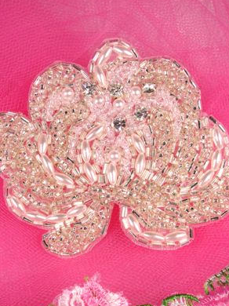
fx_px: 521
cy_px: 192
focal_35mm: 59
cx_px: 109
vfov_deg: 32.6
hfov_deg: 24.8
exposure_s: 1/180
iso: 80
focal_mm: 8.3
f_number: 4.7
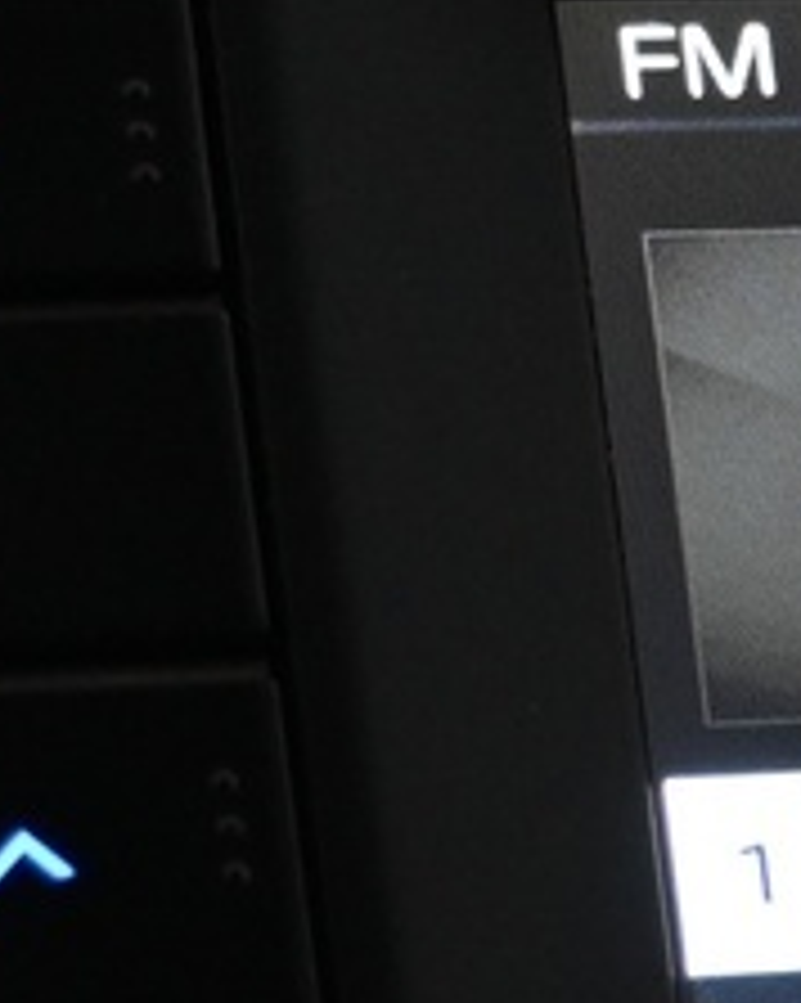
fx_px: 6986
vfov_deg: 8.2
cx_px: 1778
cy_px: 859
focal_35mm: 235
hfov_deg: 6.3
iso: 1400
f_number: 4.2
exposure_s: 1/40
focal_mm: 23
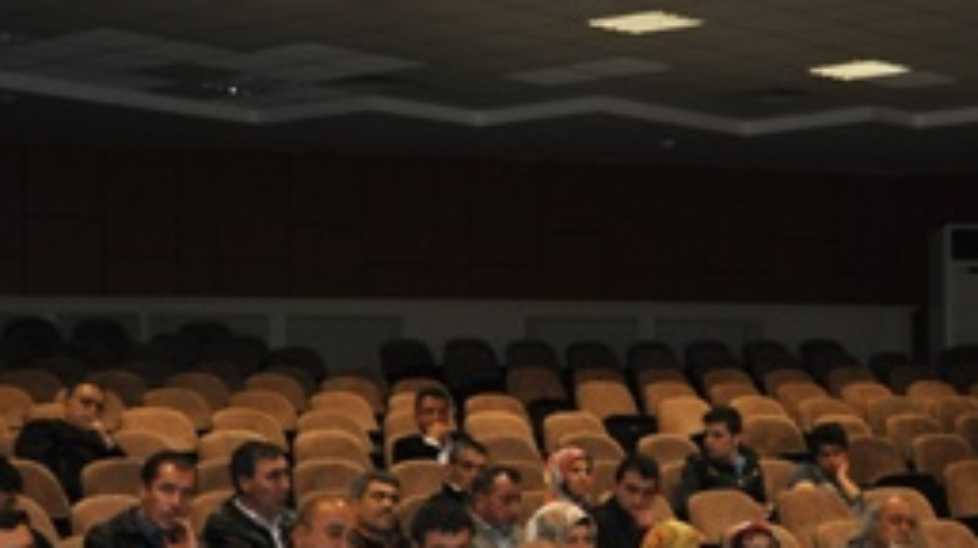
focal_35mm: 96
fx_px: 2485
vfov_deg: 12.5
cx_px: 597
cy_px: 441
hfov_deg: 22.2
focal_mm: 35
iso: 800
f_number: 5
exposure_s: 1/60
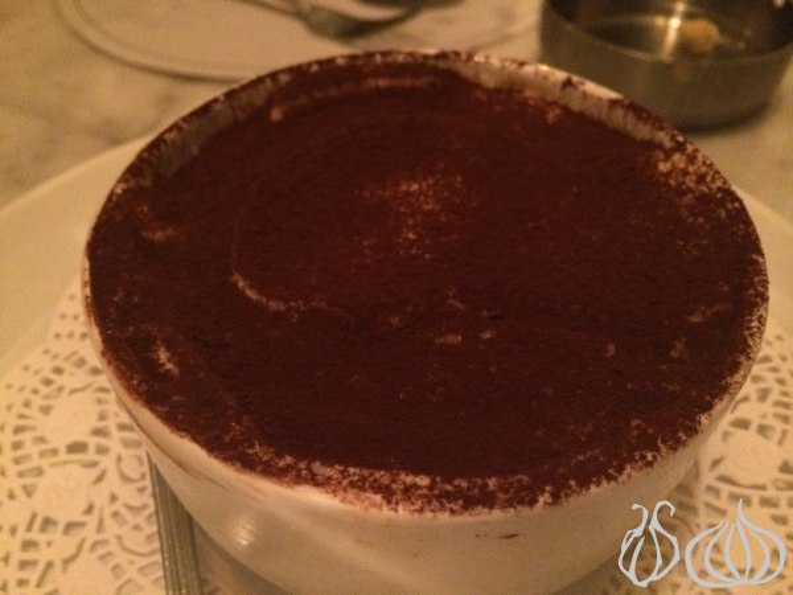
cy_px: 298
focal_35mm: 30
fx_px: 687
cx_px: 396
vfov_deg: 46.8
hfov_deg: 60.0
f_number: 2.2
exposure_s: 1/15
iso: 640
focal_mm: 4.12
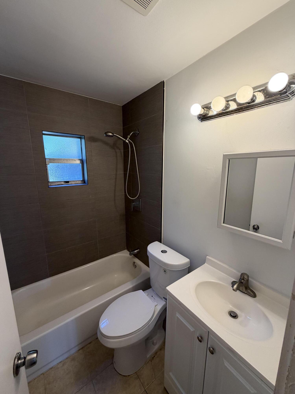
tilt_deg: -10.9
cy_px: 197
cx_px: 148
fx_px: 159
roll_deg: +0.2
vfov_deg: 102.1
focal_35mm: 14
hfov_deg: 85.7
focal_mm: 2.22
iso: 100
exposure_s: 1/120
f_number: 2.2
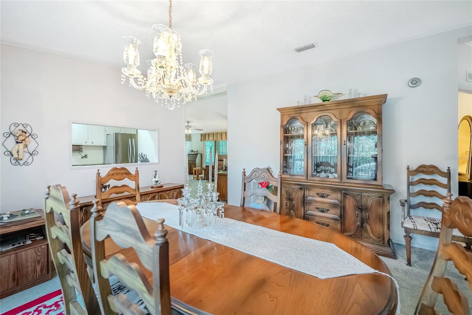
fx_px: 184
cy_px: 158
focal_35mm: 14
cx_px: 236
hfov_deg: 104.2
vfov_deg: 81.3
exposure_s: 1/1000
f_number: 4
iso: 2500
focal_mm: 14
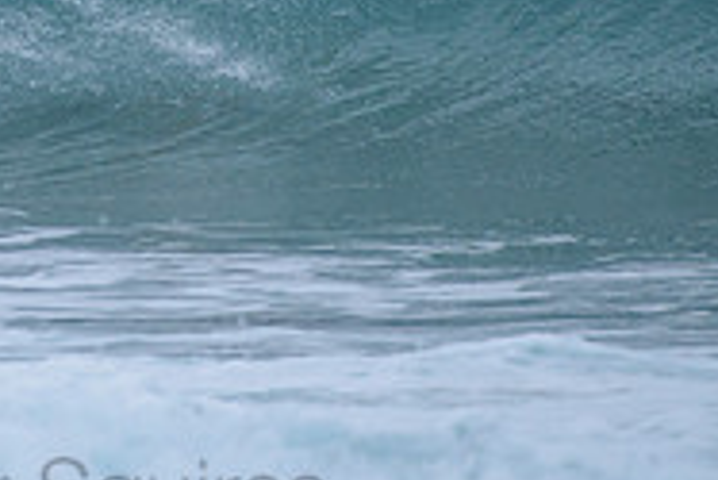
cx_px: 31
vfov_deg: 0.9
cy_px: -144
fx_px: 30877
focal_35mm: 1547
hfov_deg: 1.3
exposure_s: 1/2000
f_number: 5.6
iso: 360
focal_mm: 500
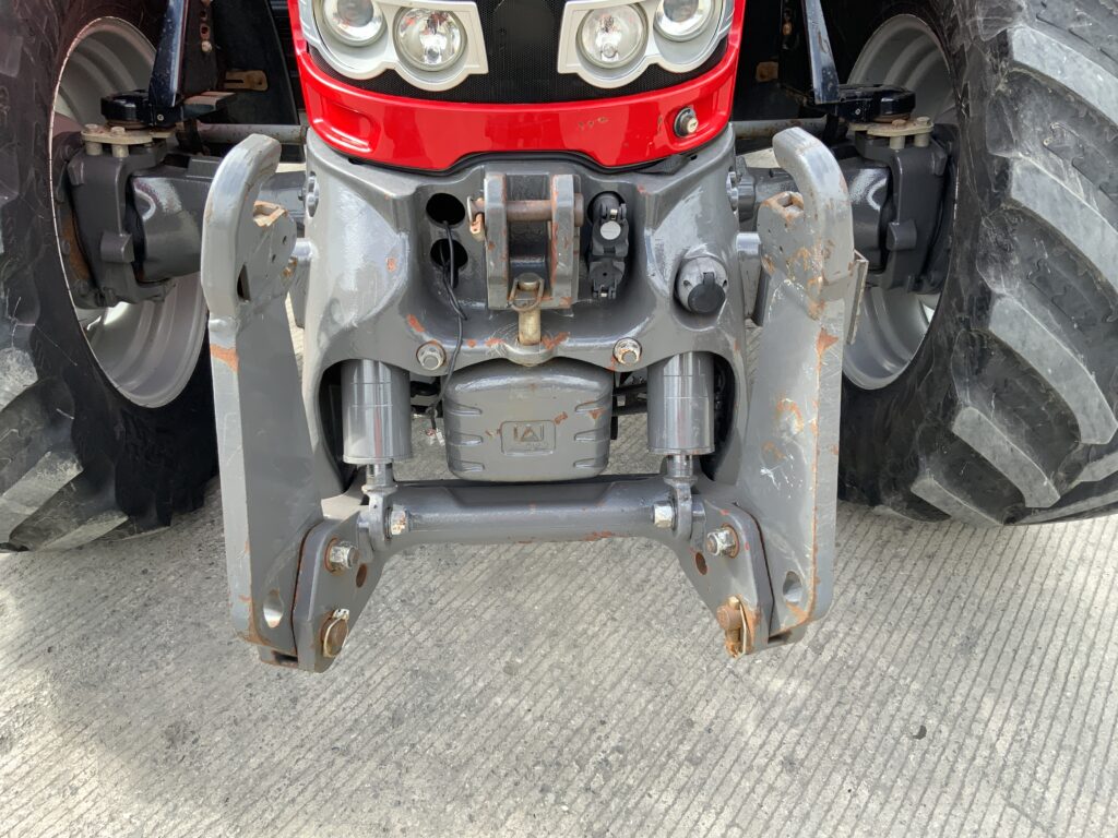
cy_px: 419
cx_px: 559
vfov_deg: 48.2
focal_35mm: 29
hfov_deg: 61.7
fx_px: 937
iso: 16
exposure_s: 1/231
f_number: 1.8
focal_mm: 3
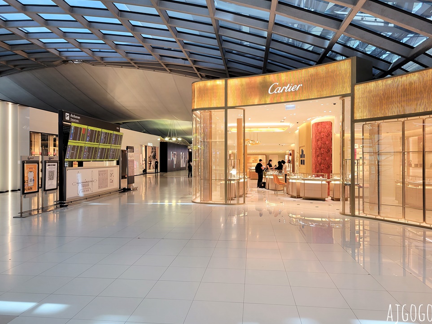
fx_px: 337
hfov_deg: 65.3
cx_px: 214
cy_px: 160
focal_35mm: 27
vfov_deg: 51.3
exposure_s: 1/100
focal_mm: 5.4
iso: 64
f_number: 1.8
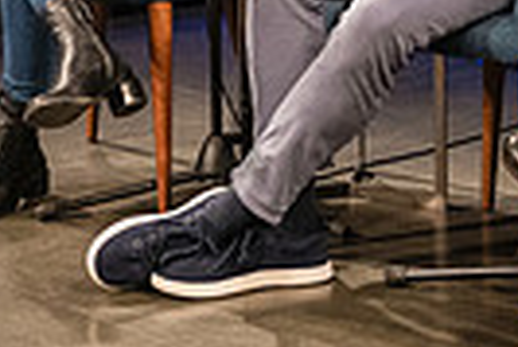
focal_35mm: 167
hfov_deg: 12.3
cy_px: -263
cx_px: 241
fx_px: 2406
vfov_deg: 8.0
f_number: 4
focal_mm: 38
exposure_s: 1/250
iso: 3200
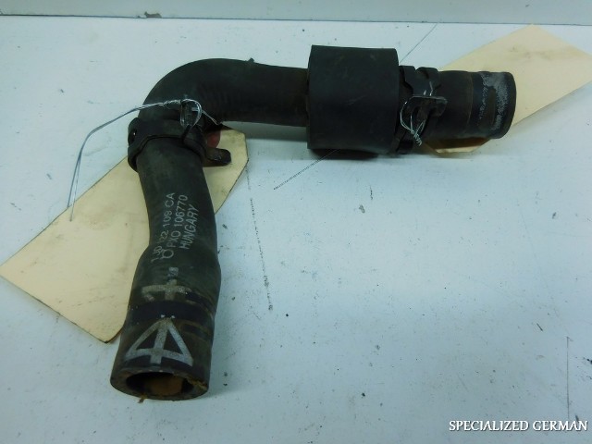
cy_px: 222
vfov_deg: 54.9
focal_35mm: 25
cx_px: 296
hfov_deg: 69.4
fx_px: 428
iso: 125
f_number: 3.3
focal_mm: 4.5
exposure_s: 1/125
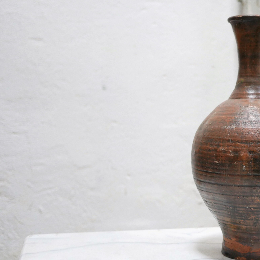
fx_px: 518
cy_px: 124
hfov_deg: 27.5
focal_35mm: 61
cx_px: 214
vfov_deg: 28.2
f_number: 1.7
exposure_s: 1/60
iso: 1250
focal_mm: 20
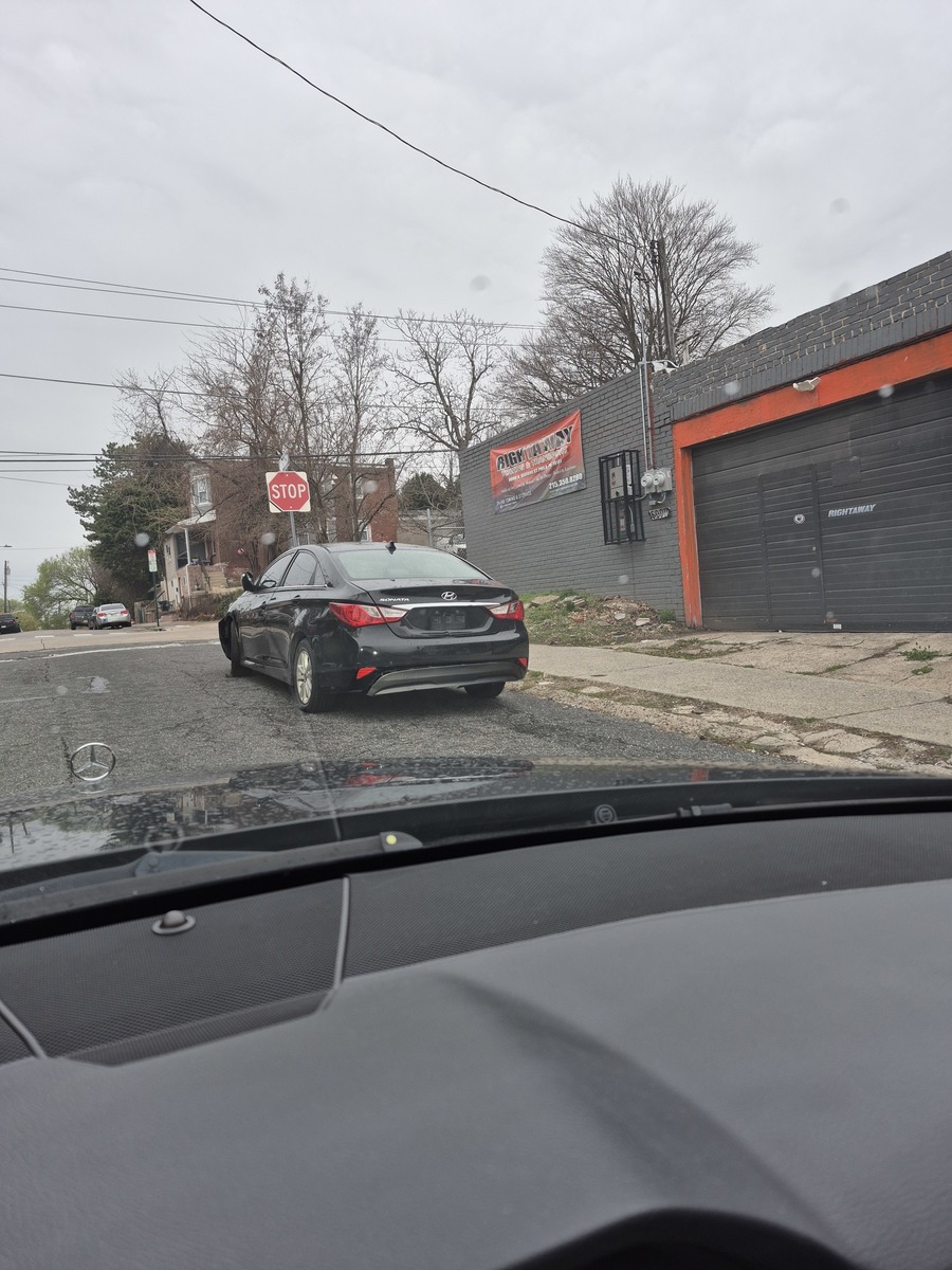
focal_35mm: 23
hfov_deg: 58.9
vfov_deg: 73.9
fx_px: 843
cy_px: 635
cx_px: 476
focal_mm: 5.4
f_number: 1.8
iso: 40
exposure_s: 1/68
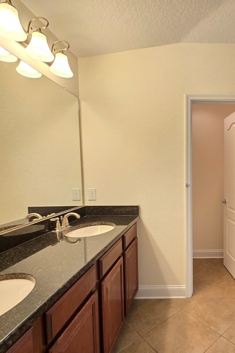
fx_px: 186
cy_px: 180
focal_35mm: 19
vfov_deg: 86.9
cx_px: 186
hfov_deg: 59.7
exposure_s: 1/60
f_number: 2.2
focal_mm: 2.2
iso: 160
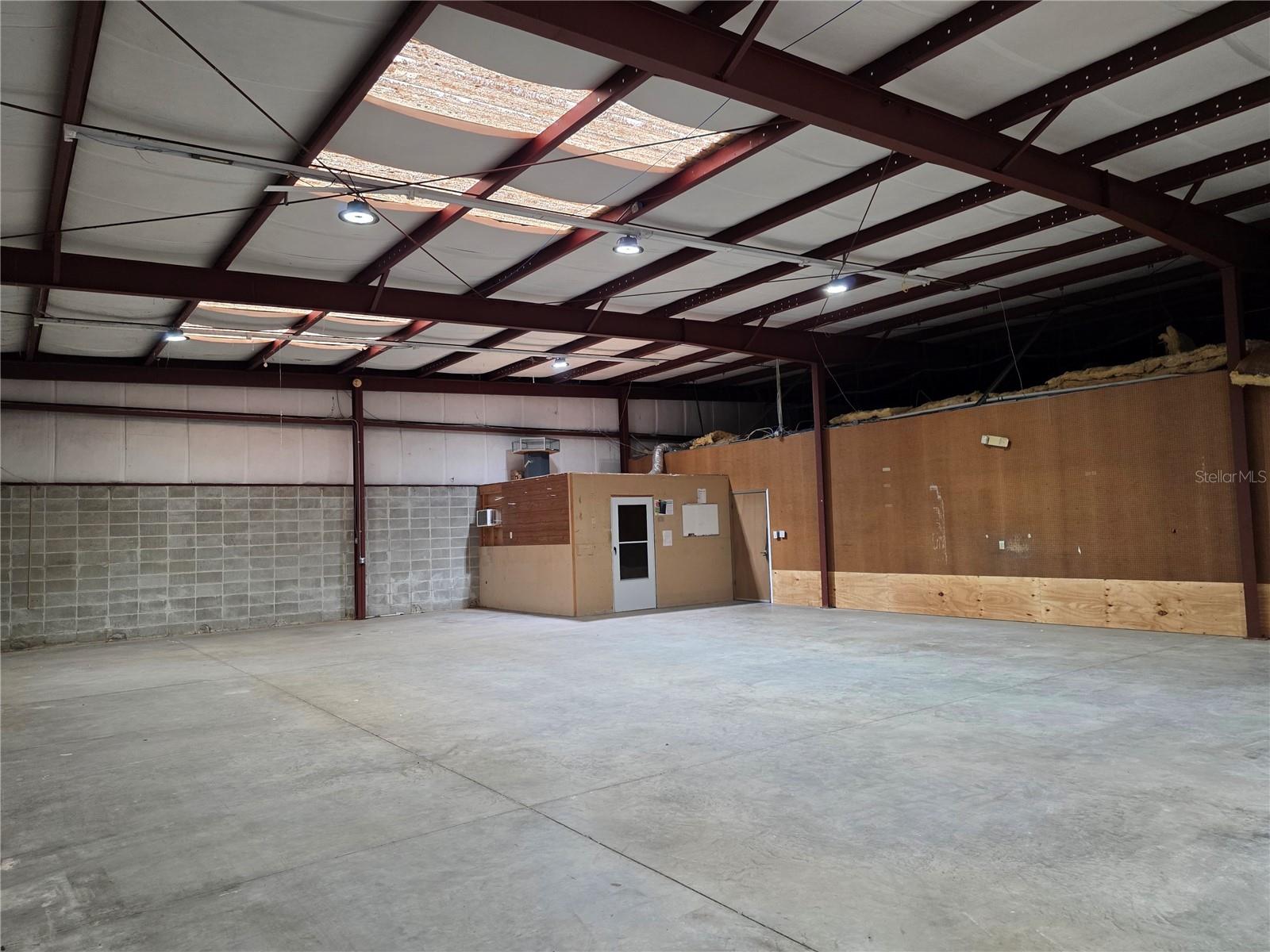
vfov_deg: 58.9
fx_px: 844
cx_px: 635
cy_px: 476
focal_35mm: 23
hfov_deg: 73.9
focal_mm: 6.25
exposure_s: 1/120
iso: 200
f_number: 1.7
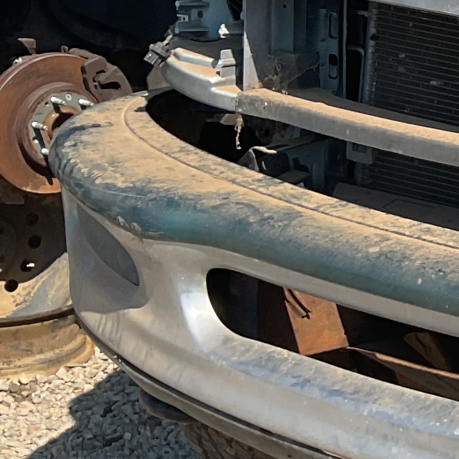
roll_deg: -6.5
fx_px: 1635
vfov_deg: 15.9
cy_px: 95
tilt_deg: -10.4
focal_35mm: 109
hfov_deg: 13.3
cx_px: 972
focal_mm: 3
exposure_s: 1/1786
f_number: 1.8
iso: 16
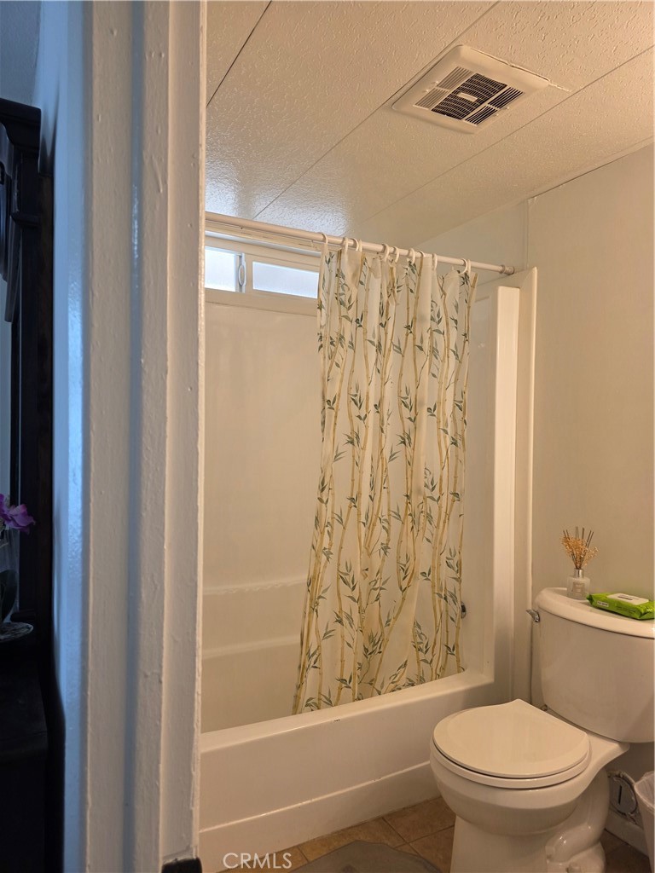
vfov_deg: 73.9
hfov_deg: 58.9
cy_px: 436
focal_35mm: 23
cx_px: 328
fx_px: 580
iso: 125
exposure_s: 1/120
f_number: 1.7
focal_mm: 6.3
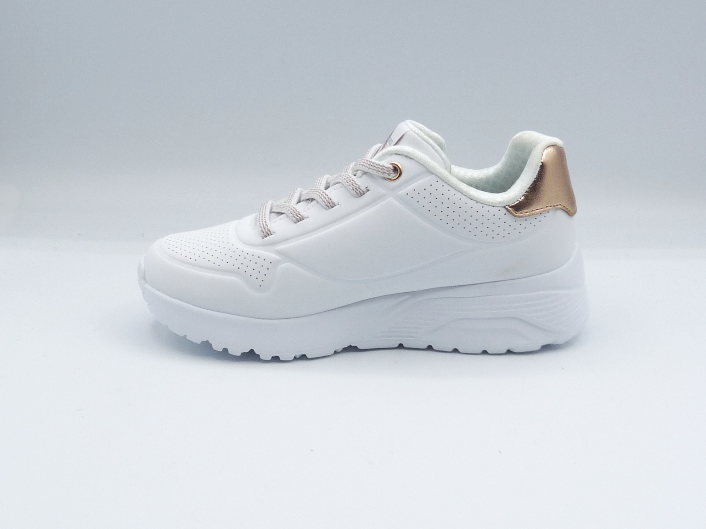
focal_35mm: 50
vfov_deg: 29.1
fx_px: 1020
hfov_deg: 38.2
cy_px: 264
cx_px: 353
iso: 100
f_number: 5.6
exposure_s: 1/200
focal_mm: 4.9
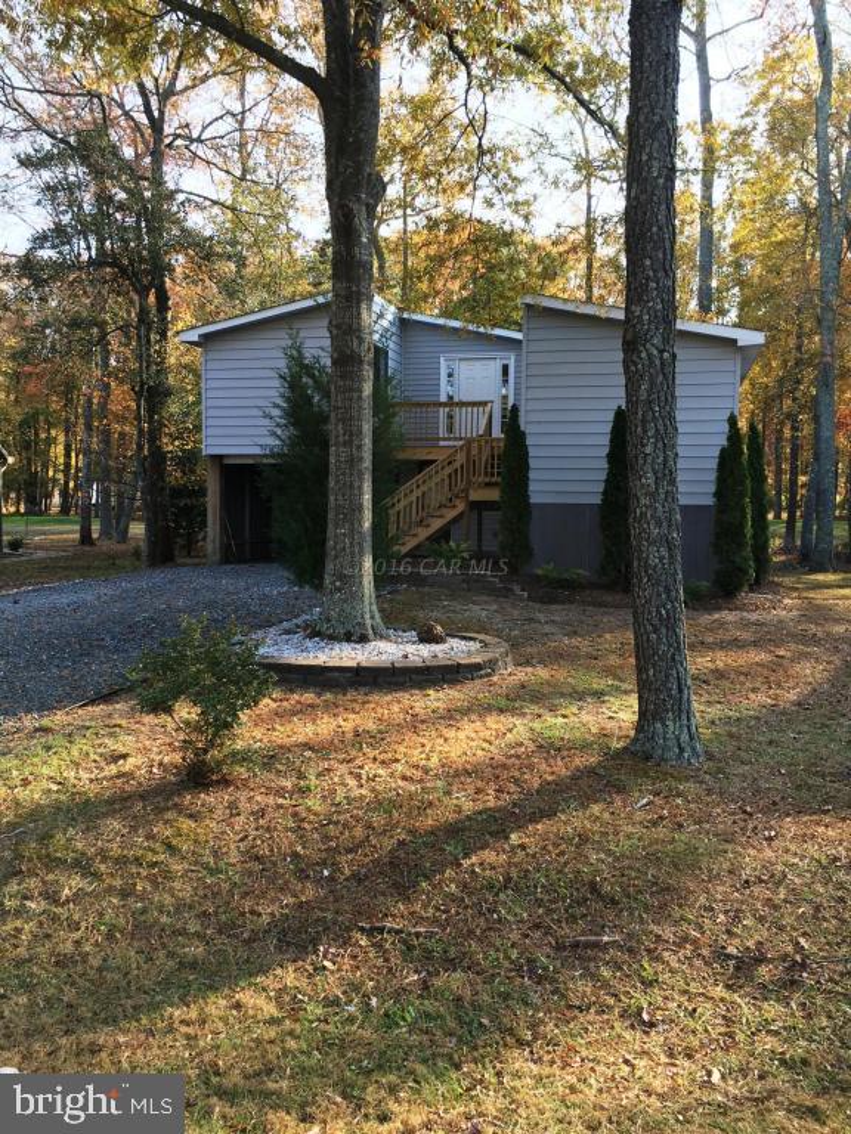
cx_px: 426
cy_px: 567
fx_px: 951
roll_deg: +0.0
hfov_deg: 48.2
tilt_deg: -0.9
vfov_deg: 61.7
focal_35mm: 29
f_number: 2.2
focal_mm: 4.15
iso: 25
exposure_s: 1/236
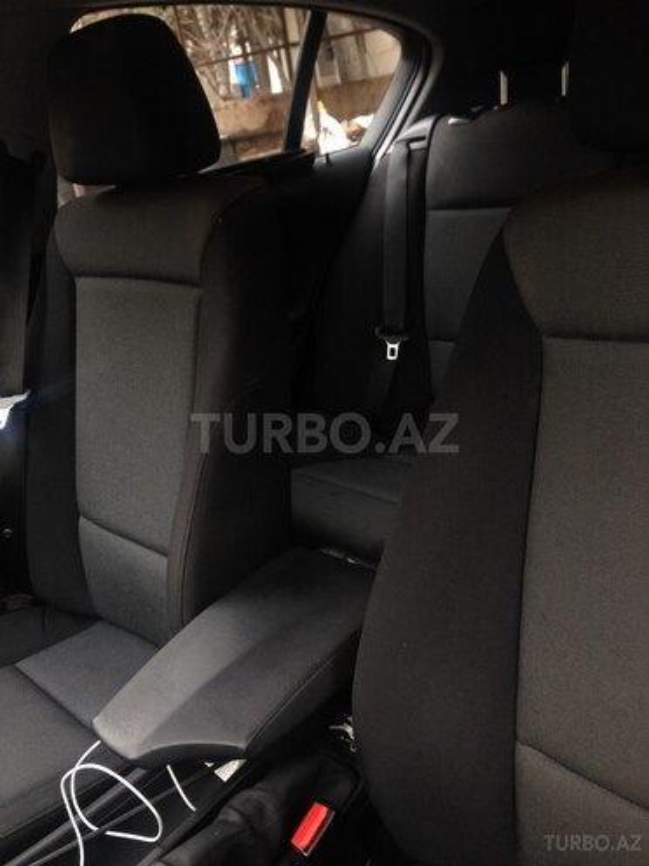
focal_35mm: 33
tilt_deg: -19.2
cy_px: 433
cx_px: 324
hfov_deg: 42.9
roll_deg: +8.9
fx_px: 825
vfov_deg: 55.4
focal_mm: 4.12
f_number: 2.4
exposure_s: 1/35
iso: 50
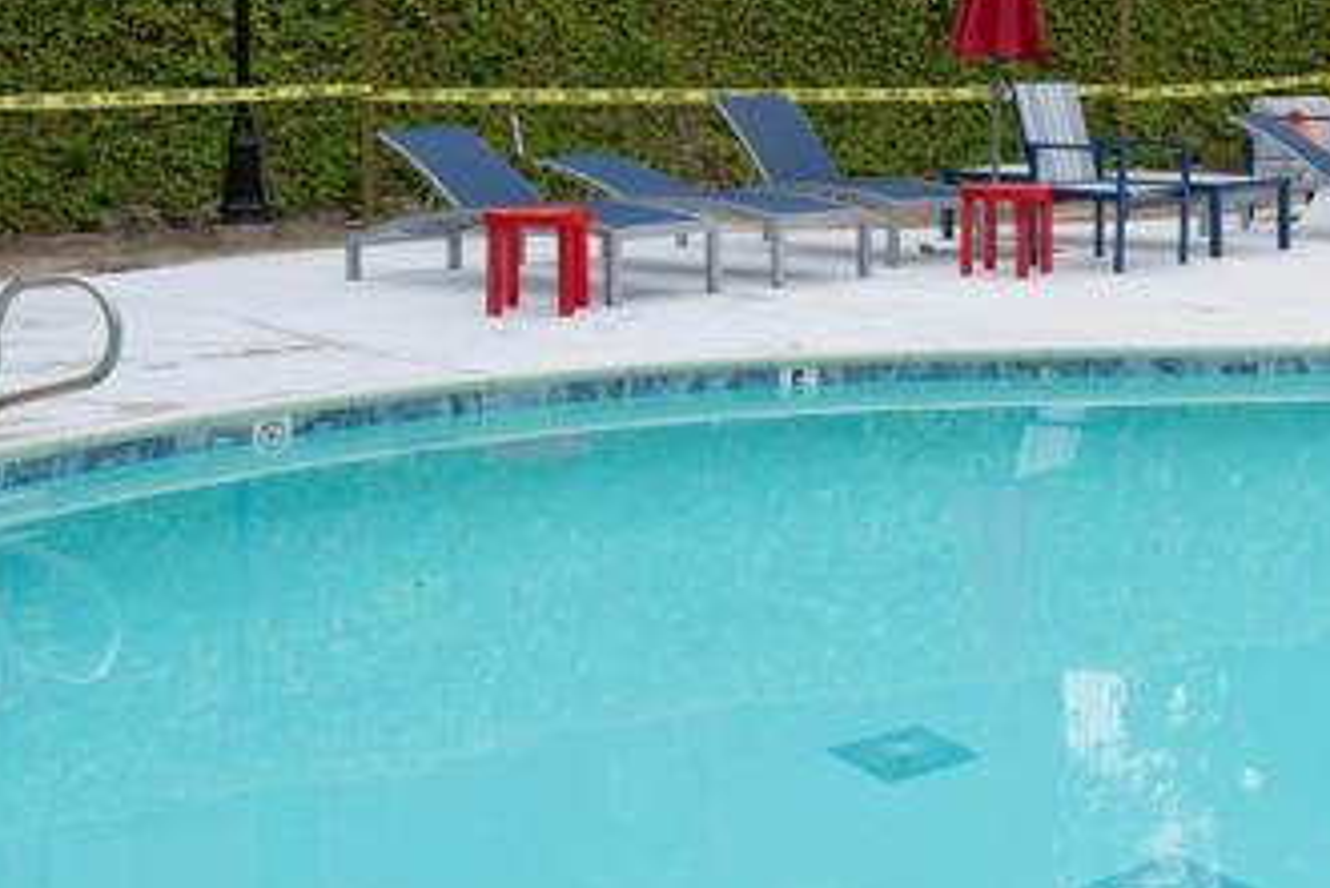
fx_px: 2513
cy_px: 62
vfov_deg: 19.6
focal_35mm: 68
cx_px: 1181
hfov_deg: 28.6
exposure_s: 1/250
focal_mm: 22
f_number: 9
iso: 320
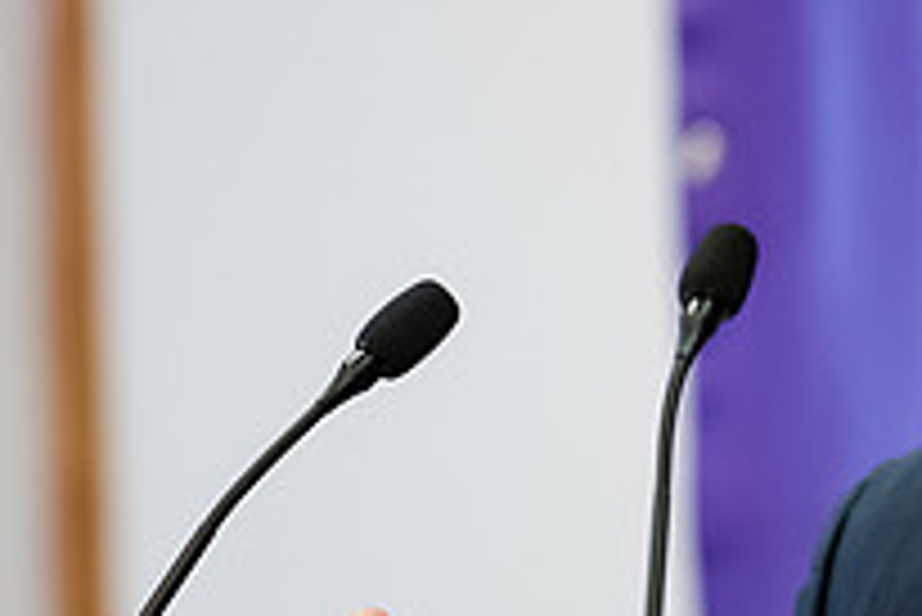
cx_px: 909
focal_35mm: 850
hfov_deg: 2.4
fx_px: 21784
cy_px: 357
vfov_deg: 1.6
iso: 2500
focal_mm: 300
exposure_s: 1/200
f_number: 3.2
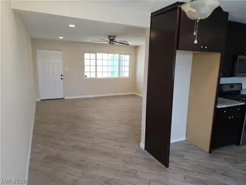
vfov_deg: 58.9
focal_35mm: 23
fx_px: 163
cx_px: 123
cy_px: 92
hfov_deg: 73.9
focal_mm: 6.3
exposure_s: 1/60
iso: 50
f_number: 1.7
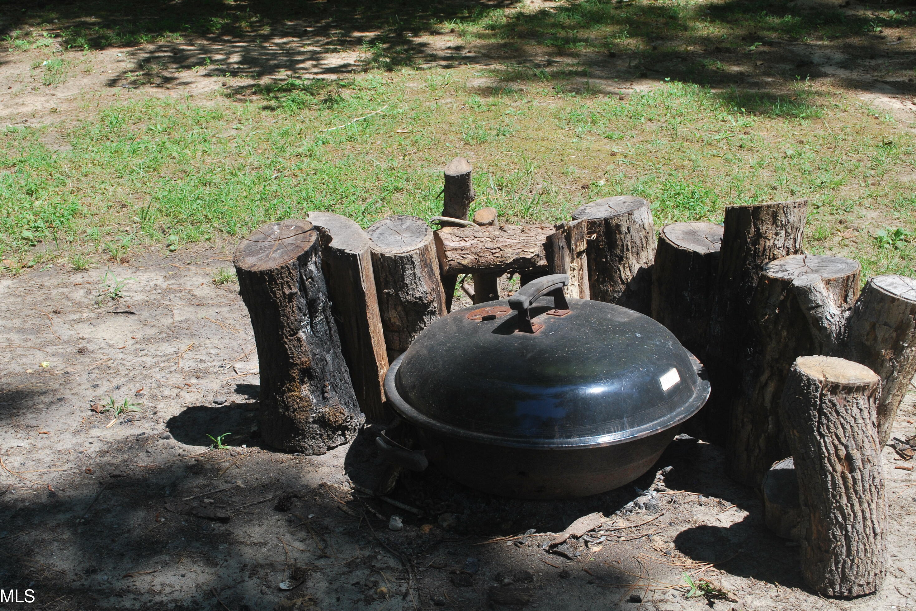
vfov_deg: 27.5
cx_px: 452
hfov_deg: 40.3
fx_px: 1247
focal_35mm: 49
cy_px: 312
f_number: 9
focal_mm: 32
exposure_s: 1/160
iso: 200
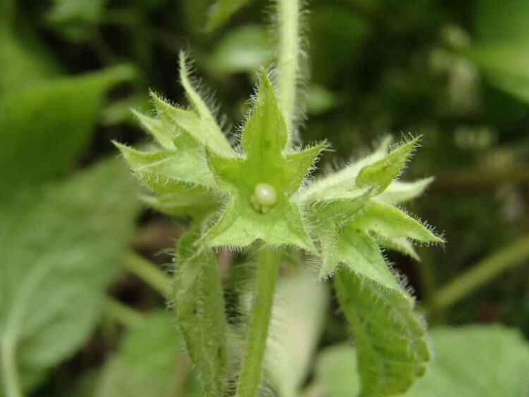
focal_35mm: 38
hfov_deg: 49.0
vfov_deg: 37.7
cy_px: 196
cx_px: 260
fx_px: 581
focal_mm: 6.64
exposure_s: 1/160
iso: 500
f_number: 4.7
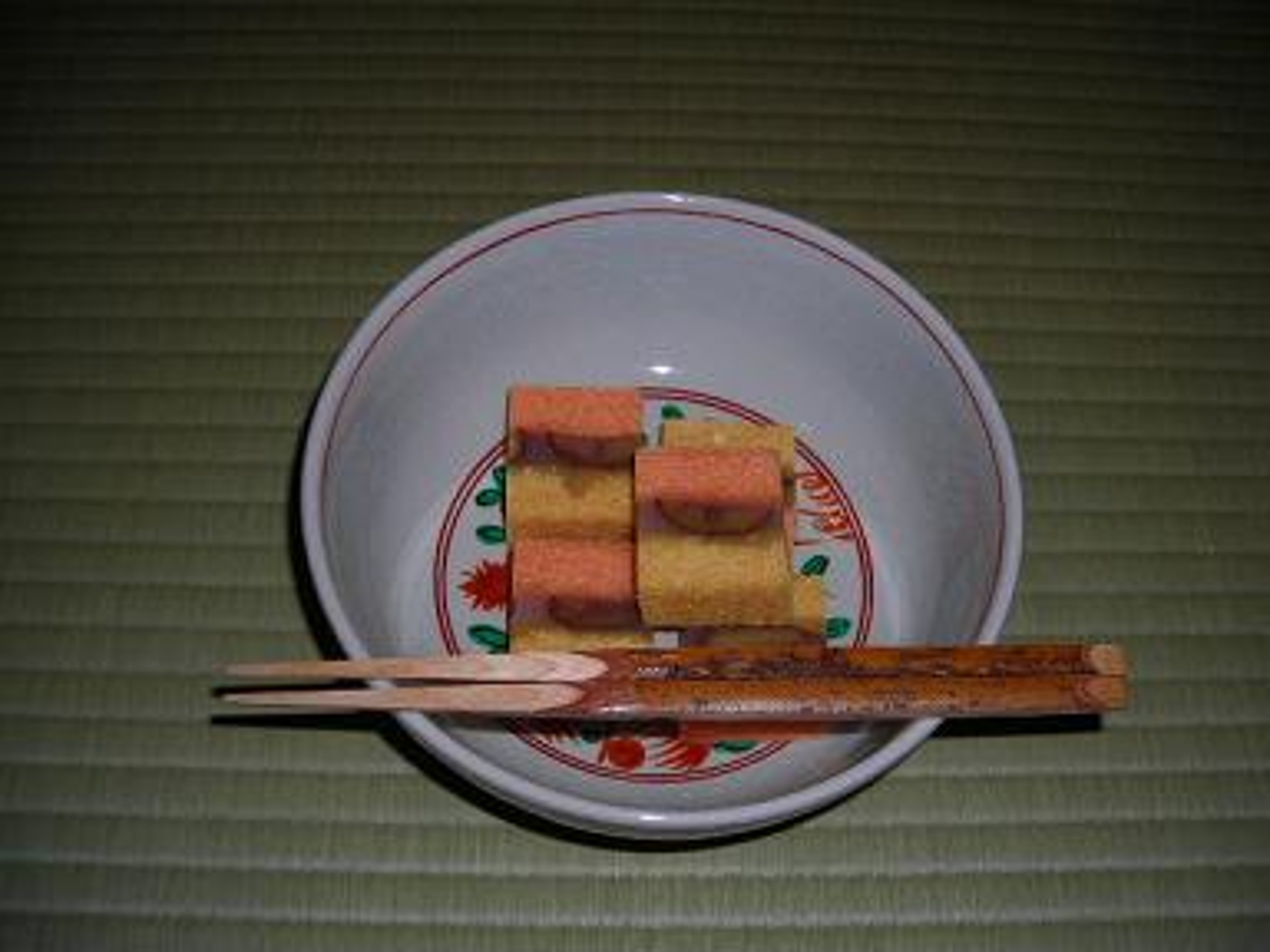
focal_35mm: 38
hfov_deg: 49.0
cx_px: 635
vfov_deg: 37.7
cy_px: 476
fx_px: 1394
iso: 50
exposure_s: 1/60.1
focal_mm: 6.3
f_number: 3.2
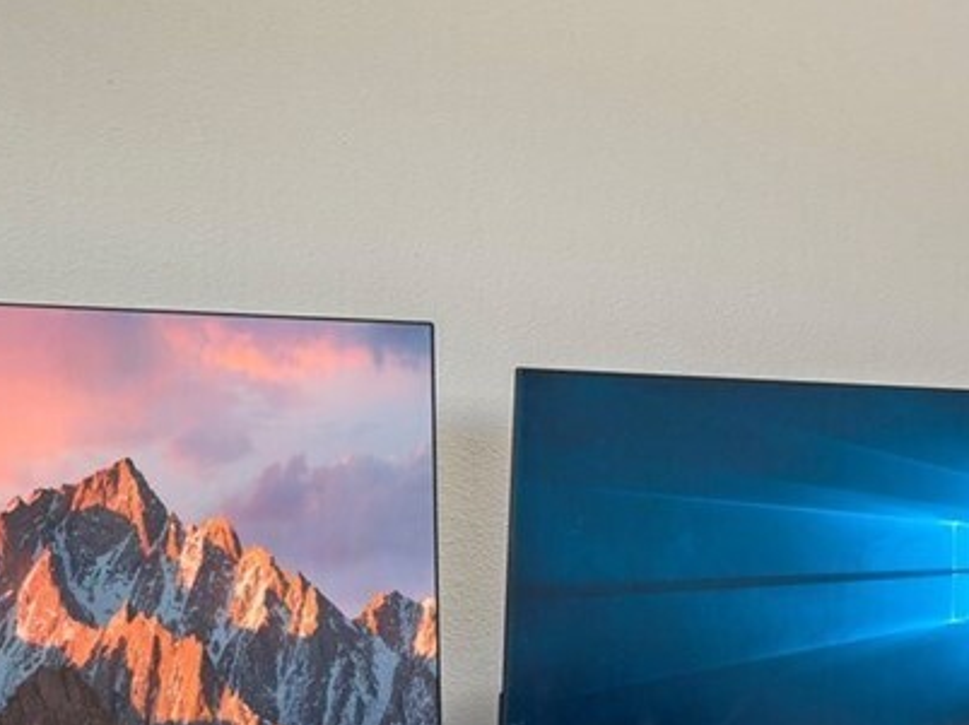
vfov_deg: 22.5
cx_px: 2014
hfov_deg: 18.0
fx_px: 1818
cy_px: 468
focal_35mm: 65
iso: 400
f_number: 8
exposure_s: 1/10
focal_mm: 16
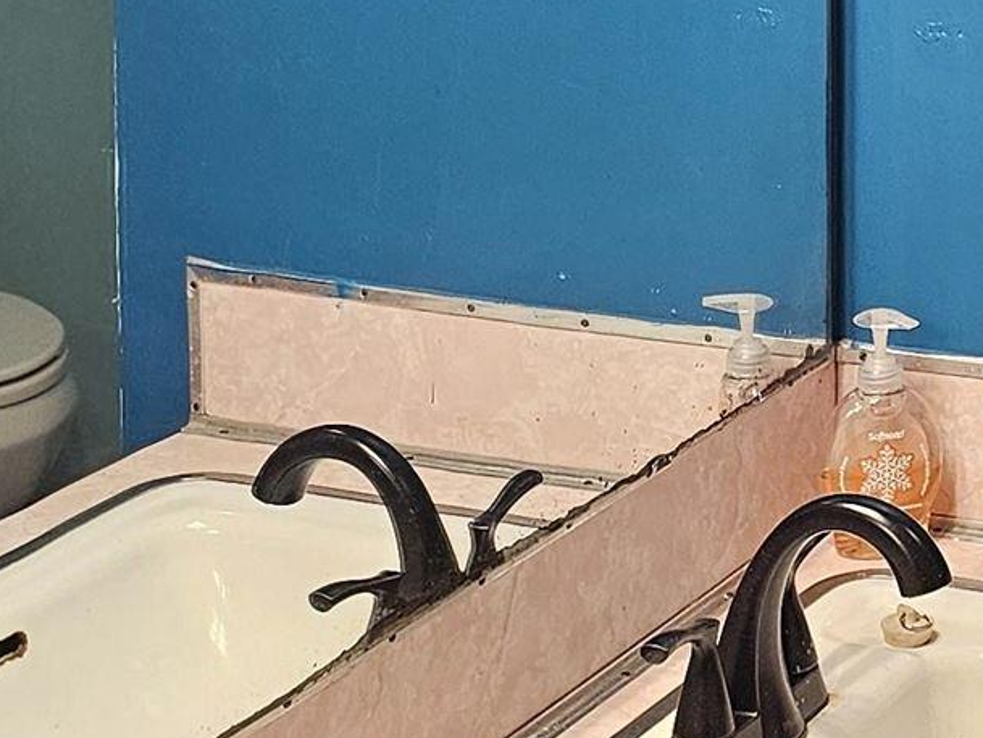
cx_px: 1312
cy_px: -507
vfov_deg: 11.9
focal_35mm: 116
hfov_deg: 16.0
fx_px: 3295
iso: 250
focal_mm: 6.3
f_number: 1.7
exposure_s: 1/120
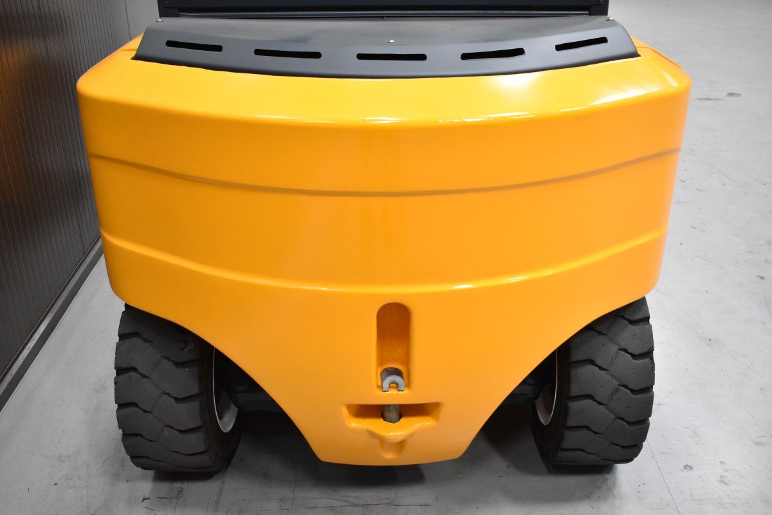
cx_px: 386
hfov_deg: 53.1
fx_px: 772
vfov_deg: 36.9
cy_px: 258
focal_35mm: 36
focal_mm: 24
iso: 1250
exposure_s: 1/60
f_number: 4.5
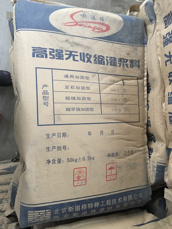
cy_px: 114
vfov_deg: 61.7
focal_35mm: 29
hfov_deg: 48.2
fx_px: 192
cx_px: 86
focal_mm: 4.15
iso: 100
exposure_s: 1/8
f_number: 2.2
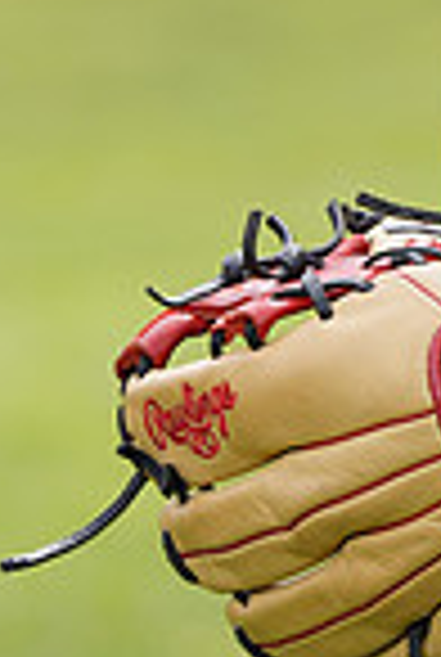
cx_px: 547
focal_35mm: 733
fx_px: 13404
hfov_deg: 1.9
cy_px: -261
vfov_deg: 2.8
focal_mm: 185
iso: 100
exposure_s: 1/250
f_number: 6.3
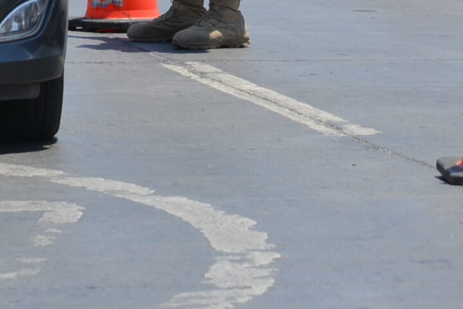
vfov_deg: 2.8
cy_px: -207
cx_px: 112
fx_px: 6340
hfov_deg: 4.2
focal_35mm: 493
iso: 100
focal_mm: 92
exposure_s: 1/250
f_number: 8
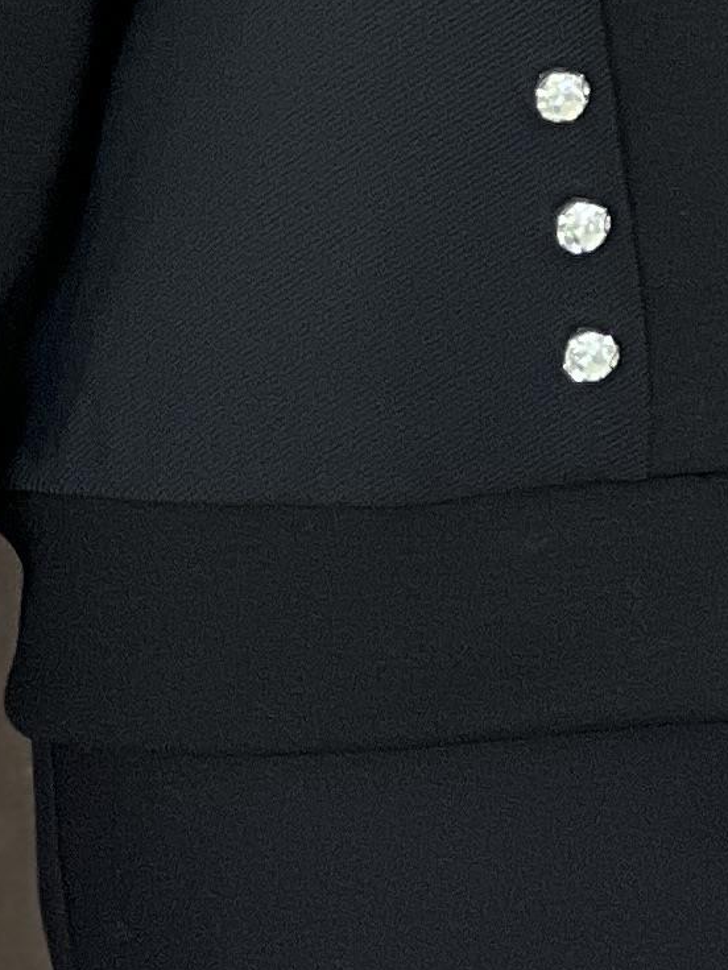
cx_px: 902
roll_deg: +1.3
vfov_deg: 4.6
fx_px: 11833
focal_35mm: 422
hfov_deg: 3.5
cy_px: -1029
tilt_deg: -8.0
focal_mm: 9
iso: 100
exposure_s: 1/121
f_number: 2.8
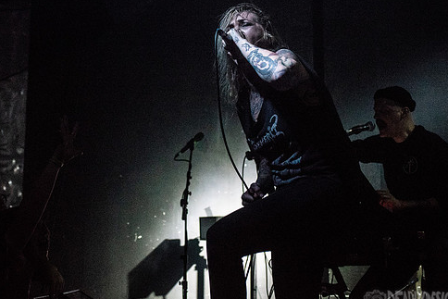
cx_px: 136
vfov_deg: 20.6
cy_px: 99
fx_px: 822
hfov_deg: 30.2
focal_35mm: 66
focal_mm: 44
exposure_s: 1/200
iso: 6400
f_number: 3.2
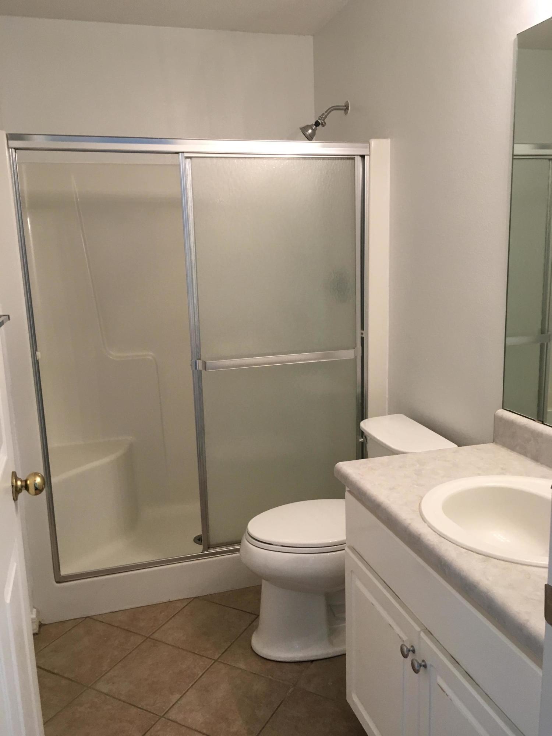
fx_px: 617
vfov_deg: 61.7
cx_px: 276
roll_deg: +1.9
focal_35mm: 29
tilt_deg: -10.9
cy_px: 368
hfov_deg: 48.2
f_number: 2.2
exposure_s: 1/30
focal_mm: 4.15
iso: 80
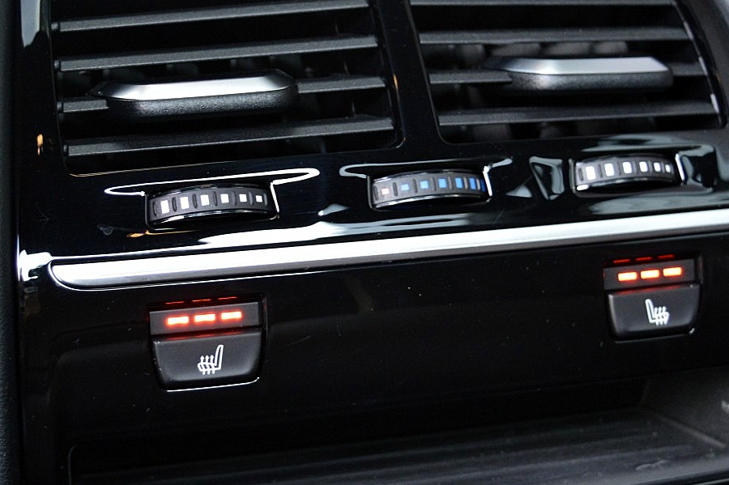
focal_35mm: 92
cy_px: 172
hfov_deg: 22.1
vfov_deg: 14.8
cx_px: 314
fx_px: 1862
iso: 800
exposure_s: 1/30
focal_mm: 34
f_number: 4.5
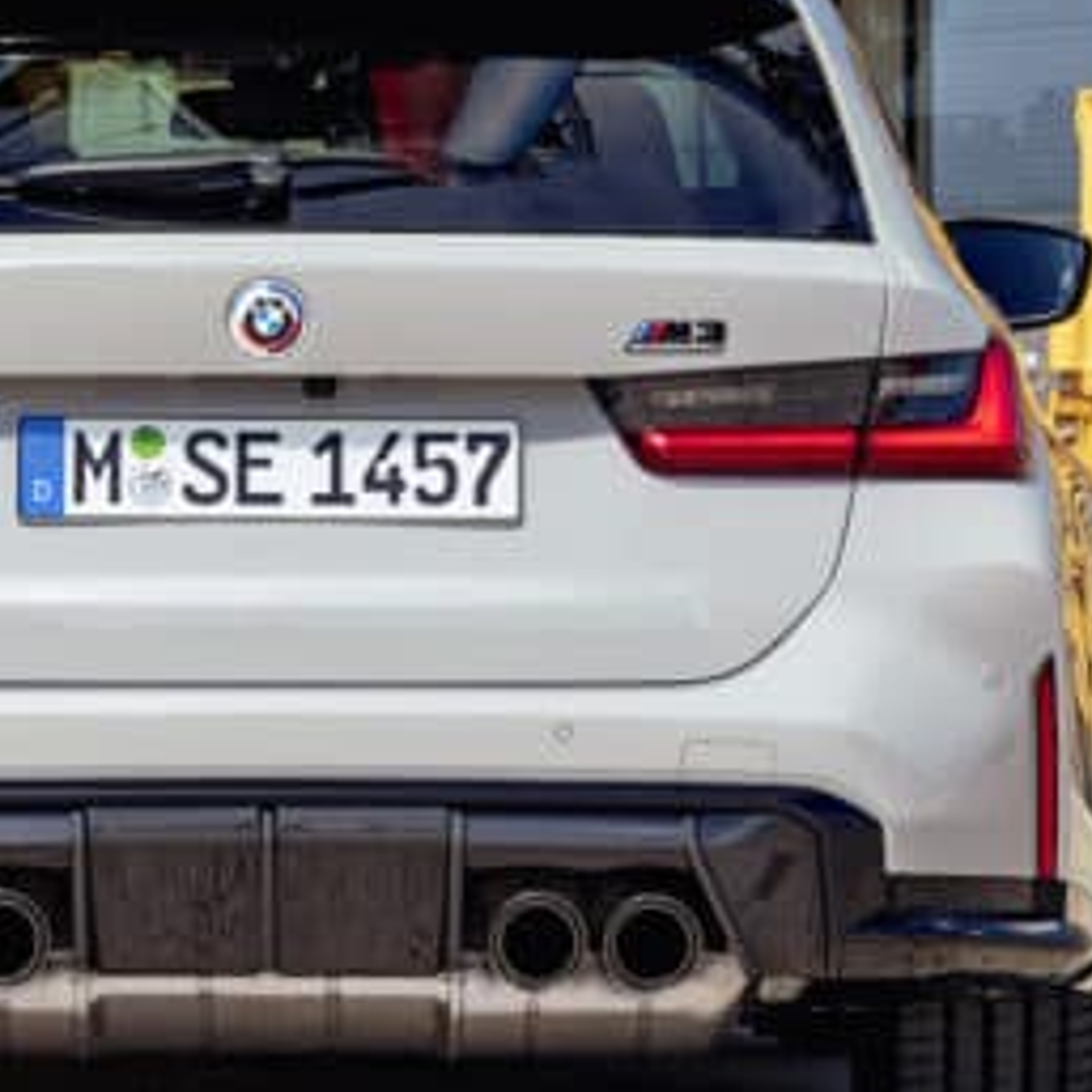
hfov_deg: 5.1
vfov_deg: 5.1
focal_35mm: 343
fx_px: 12242
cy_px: 459
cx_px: 302
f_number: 13
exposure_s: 1/160
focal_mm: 135
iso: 100
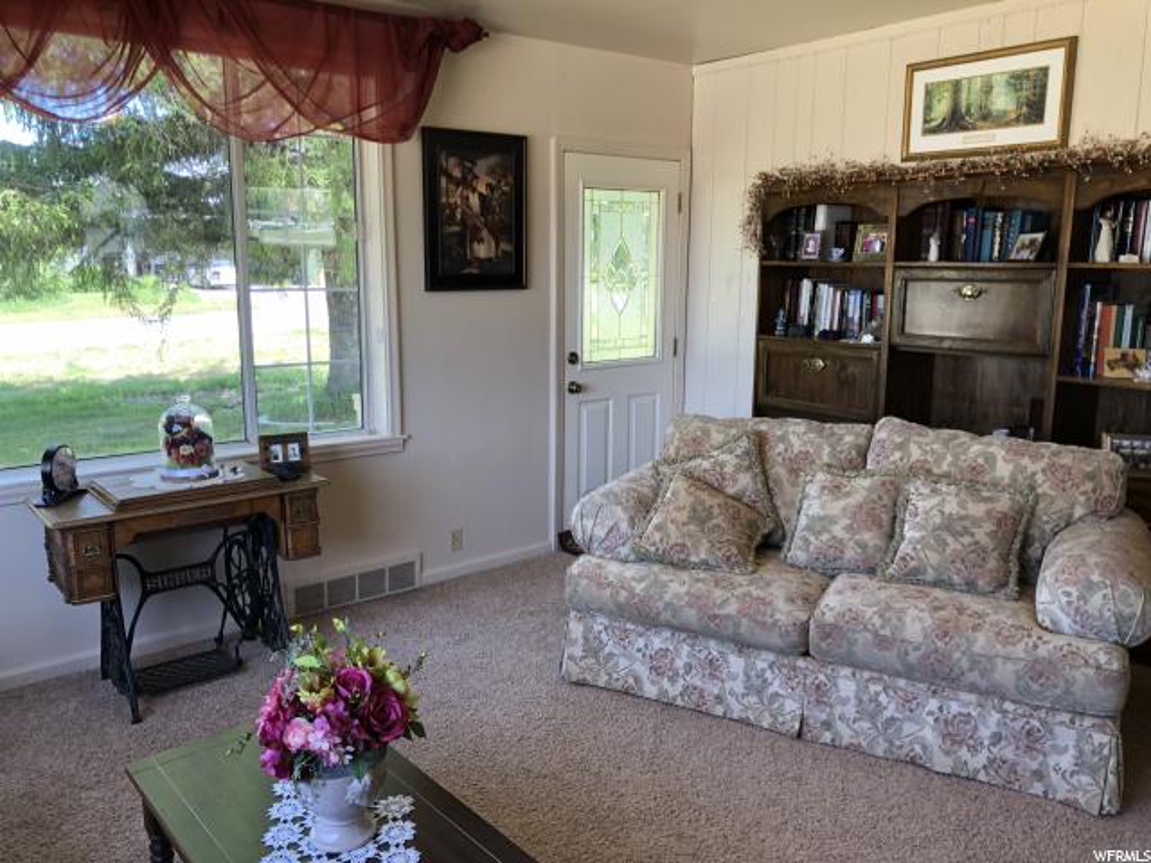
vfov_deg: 49.7
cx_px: 576
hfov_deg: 63.4
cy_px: 432
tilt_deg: -9.1
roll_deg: +0.7
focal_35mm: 28
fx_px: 931
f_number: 1.8
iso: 50
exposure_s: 1/120
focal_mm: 4
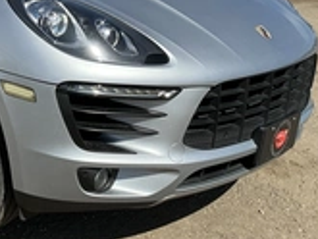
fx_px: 625
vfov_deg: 21.2
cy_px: 25
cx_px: 8
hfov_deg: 27.1
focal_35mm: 68
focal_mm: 3
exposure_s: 1/2058
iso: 25
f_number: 1.8
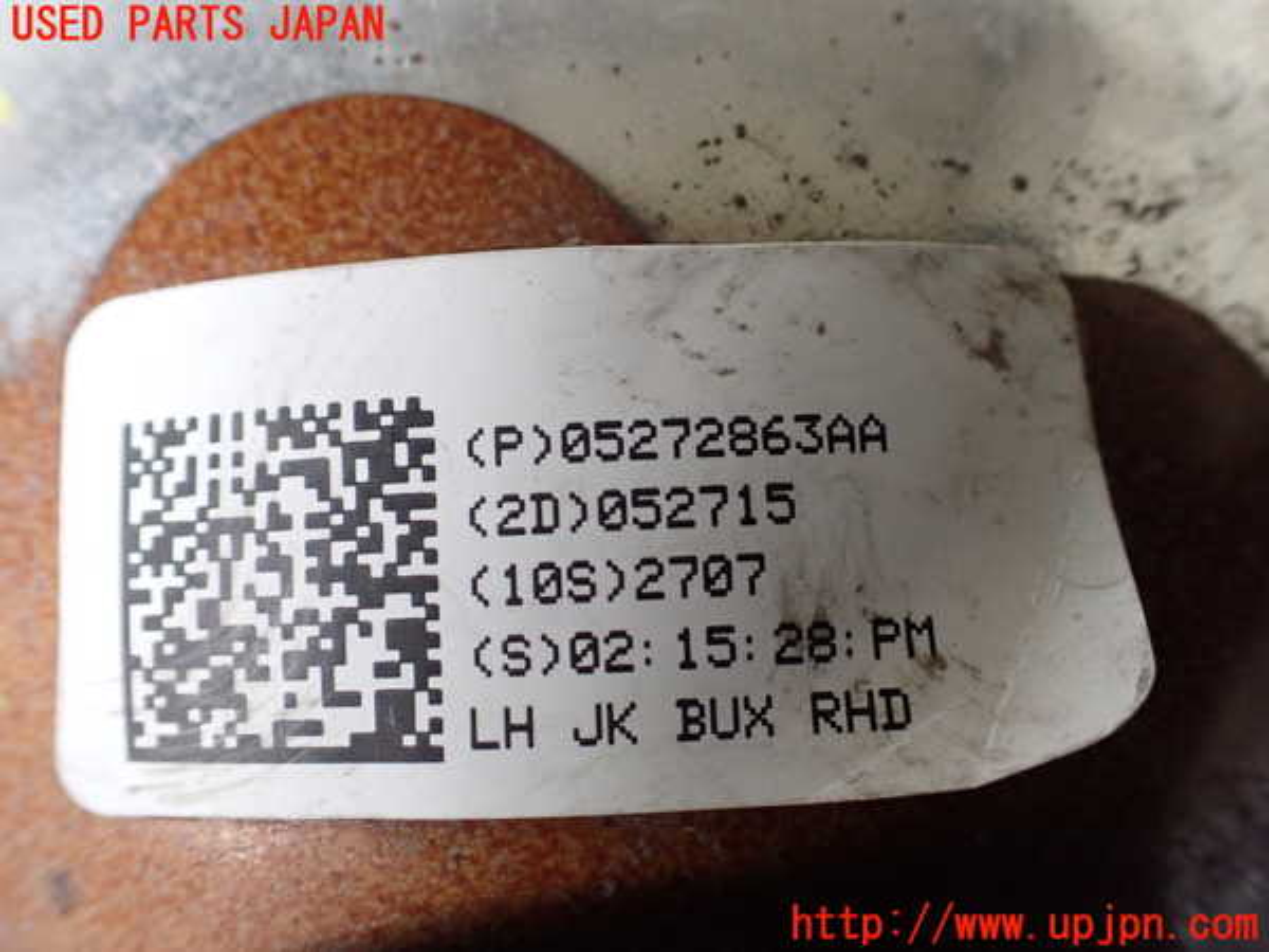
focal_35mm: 30
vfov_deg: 46.8
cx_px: 634
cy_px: 476
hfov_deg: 60.0
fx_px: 1100
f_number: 2.3
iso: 800
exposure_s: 1/125
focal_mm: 5.4
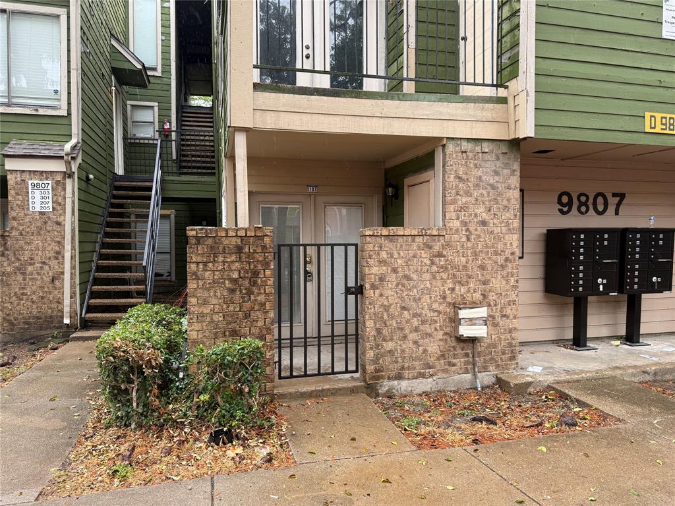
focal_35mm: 24
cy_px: 253
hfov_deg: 71.6
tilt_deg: -1.5
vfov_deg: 56.8
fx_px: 468
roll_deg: +0.5
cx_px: 338
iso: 64
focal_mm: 6.76
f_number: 1.78
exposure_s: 1/175
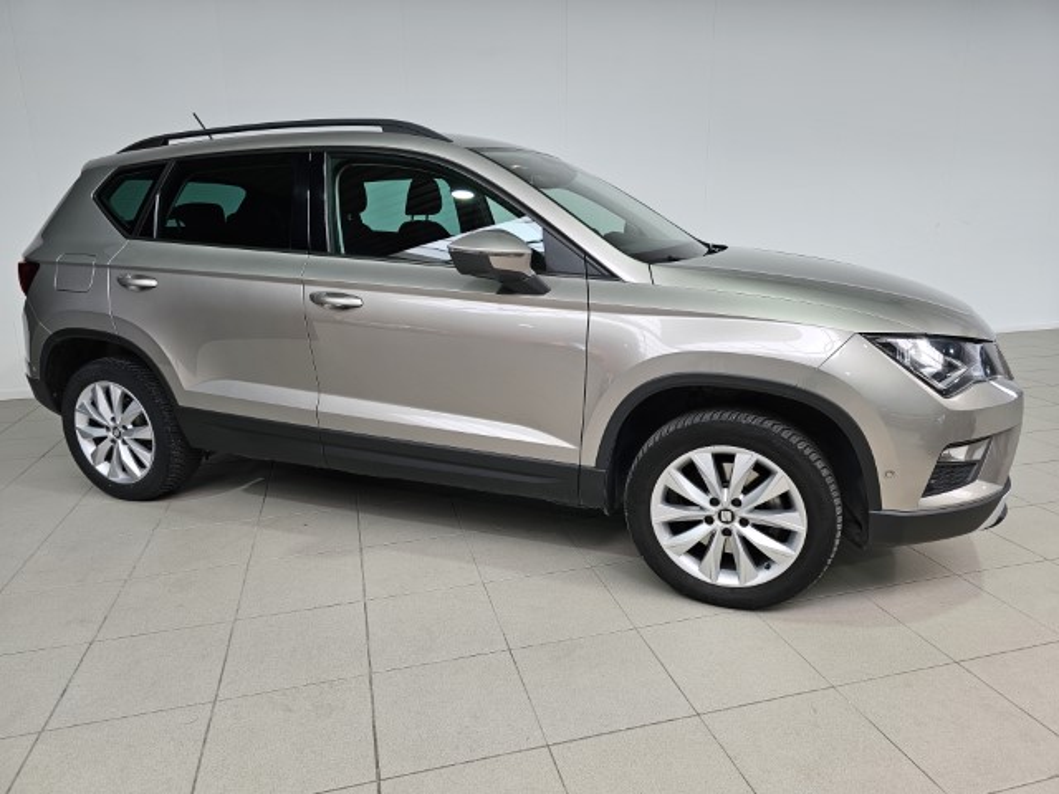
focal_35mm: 23
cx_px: 530
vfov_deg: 58.9
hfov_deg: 73.9
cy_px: 397
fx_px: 704
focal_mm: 6.3
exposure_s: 1/100
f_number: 1.7
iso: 32
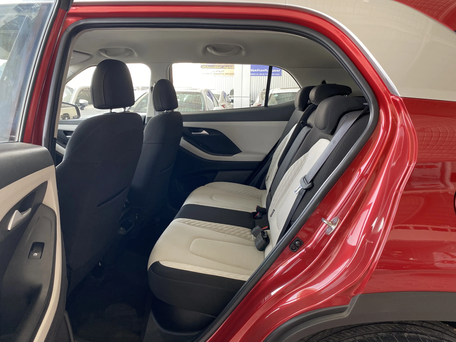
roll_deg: +1.2
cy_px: 171
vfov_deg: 53.1
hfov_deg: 67.3
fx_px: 343
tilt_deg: -13.0
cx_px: 228
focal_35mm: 26
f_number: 1.8
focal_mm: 4.25
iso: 125
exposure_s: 1/121
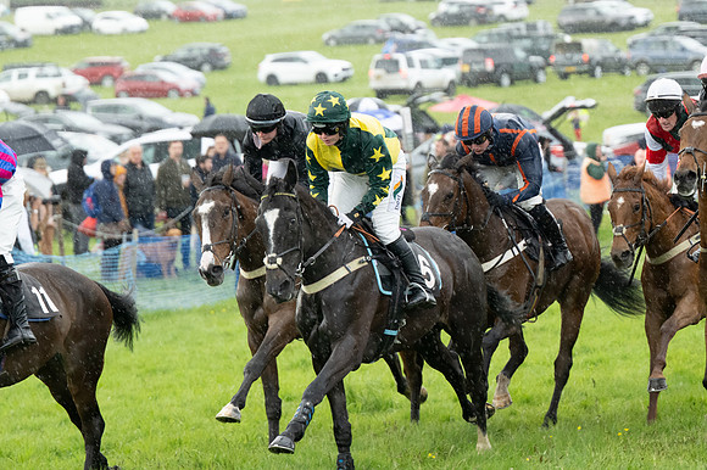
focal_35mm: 217
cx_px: 354
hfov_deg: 9.5
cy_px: 235
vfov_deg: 6.3
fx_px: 4259
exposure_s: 1/500
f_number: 4
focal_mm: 145
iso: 2000
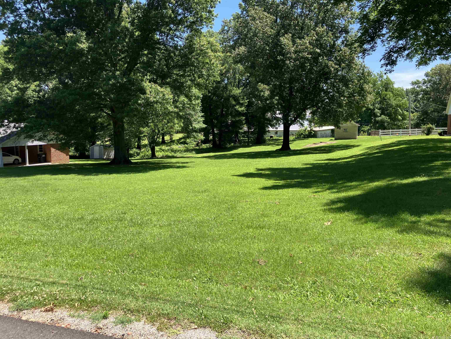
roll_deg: +0.3
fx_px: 365
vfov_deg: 49.7
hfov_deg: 63.4
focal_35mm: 28
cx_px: 226
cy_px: 170
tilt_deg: -5.9
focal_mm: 3.99
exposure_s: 1/704
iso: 32
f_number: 1.8
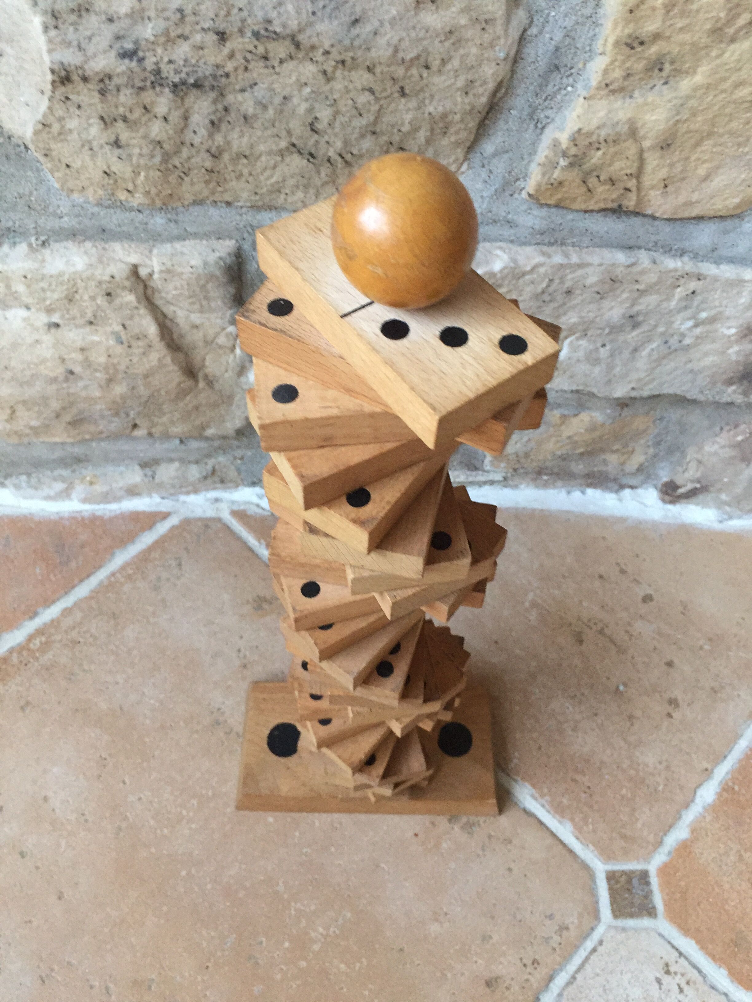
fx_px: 840
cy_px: 501
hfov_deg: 48.2
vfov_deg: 61.7
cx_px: 376
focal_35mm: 29
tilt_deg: -58.1
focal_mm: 4.15
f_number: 2.2
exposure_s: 1/20
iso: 250
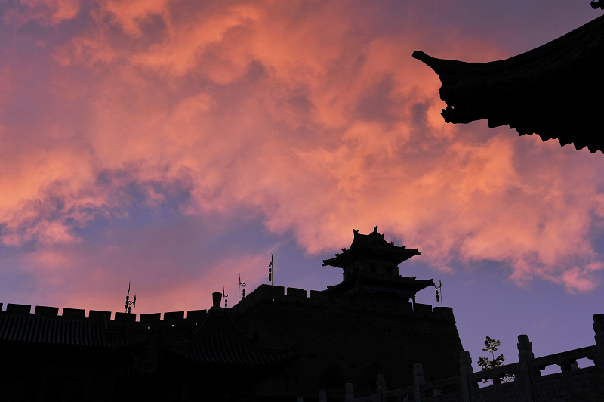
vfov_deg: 36.8
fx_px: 603
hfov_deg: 53.2
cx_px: 302
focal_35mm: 36
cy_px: 201
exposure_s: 1/500
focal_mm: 36
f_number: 11
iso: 200
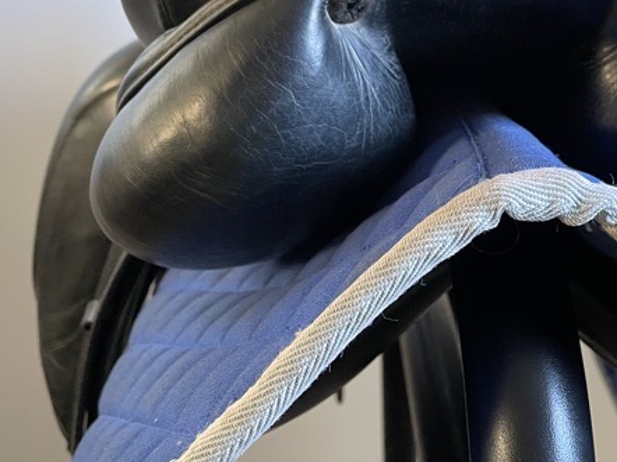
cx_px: 463
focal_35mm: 53
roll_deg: -2.3
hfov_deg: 35.4
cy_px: 132
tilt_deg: -9.1
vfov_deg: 27.2
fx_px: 944
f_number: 1.6
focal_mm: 4.2
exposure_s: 1/60
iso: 320
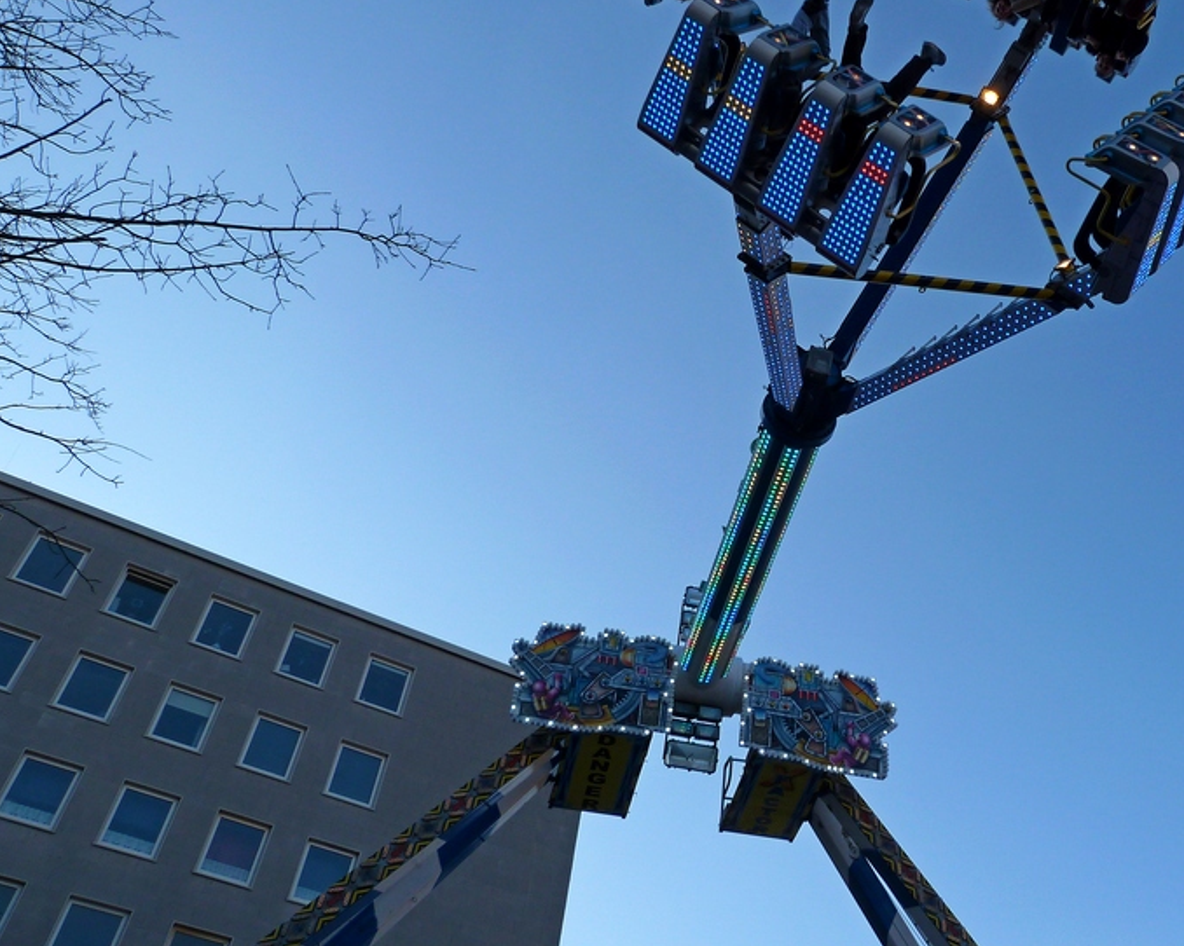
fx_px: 1261
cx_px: 856
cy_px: 428
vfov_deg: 41.1
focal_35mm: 36
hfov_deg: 48.7
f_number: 5.6
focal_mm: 4.5
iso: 100
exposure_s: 1/320
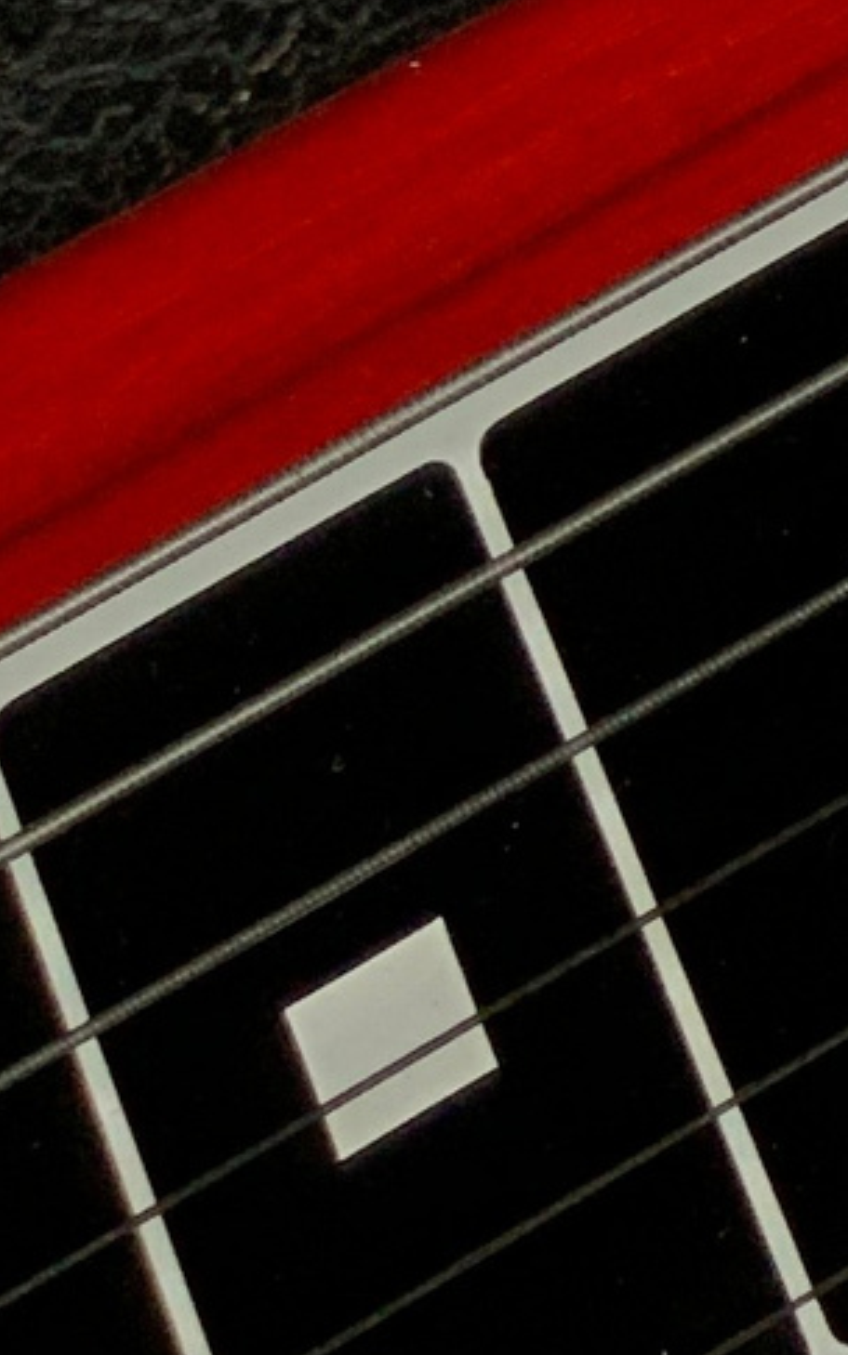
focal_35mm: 162
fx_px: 5987
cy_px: -870
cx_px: 3448
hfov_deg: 6.5
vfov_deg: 12.1
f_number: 1.8
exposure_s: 1/104
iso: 40
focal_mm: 3
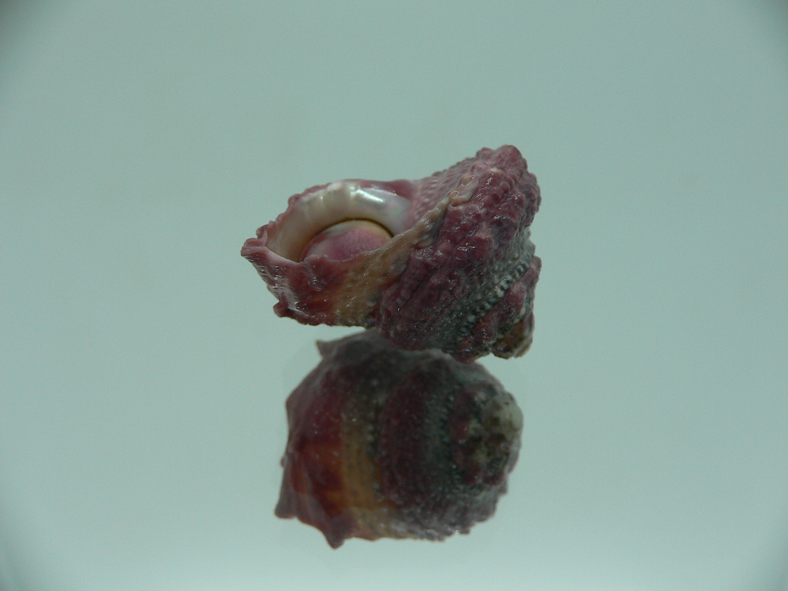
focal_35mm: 35
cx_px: 394
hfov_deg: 52.6
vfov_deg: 40.7
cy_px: 296
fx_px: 797
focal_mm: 4.6
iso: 80
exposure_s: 1/60
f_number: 2.8
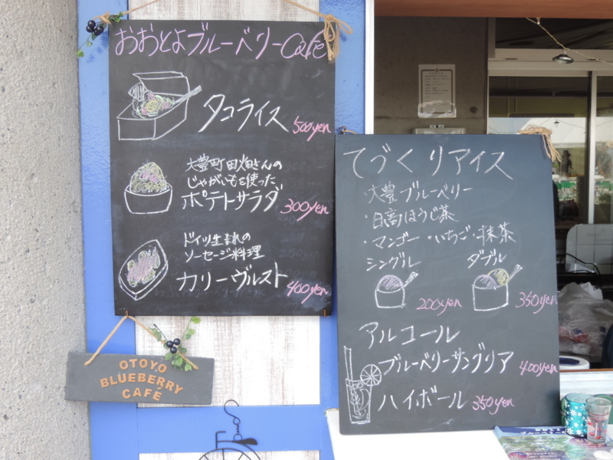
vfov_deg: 30.9
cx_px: 306
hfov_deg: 40.4
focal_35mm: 47
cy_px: 230
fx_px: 832
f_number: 3.5
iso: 80
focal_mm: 8.3
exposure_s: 1/60
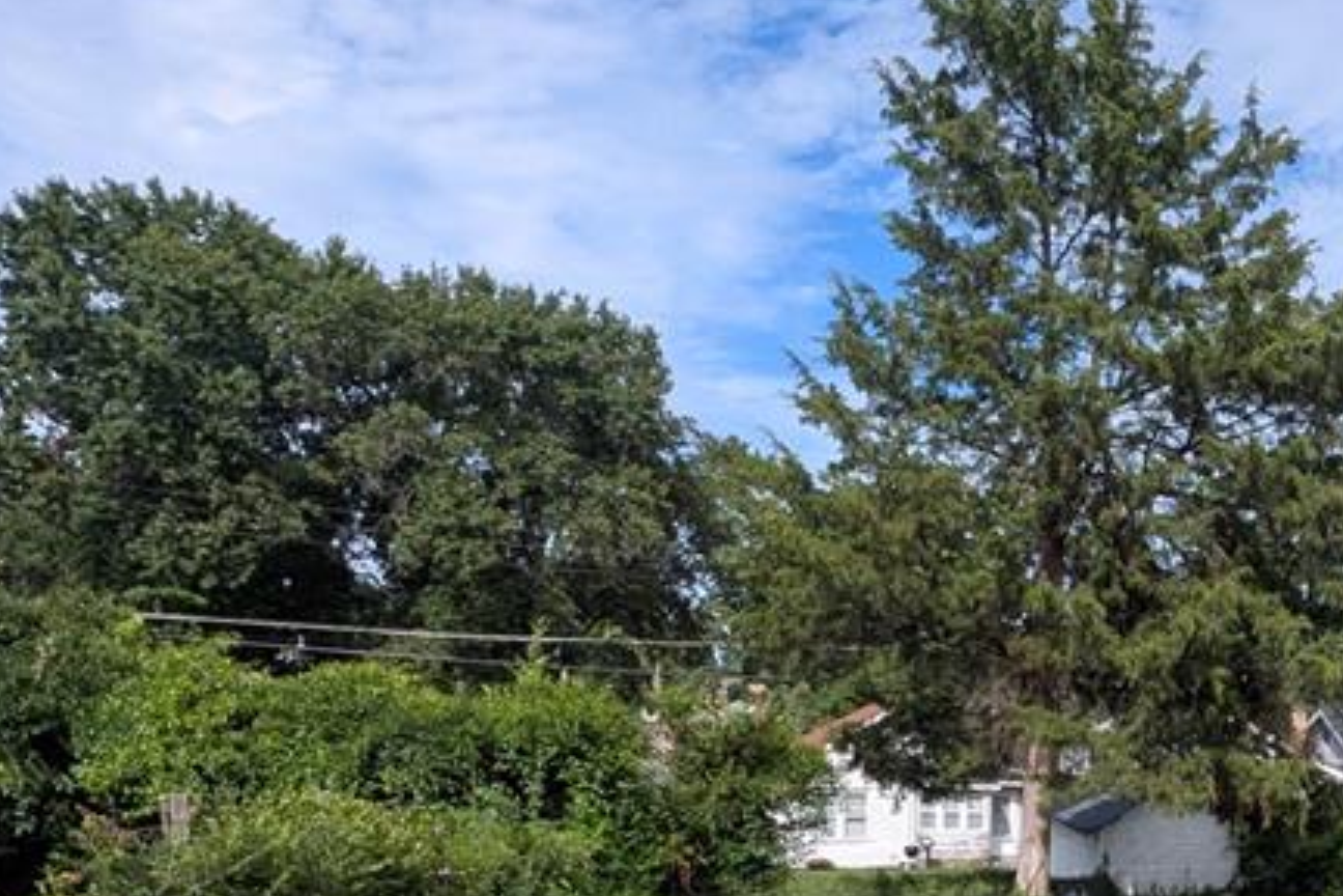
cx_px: 1119
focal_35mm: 32
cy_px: 834
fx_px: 1194
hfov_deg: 53.8
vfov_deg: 37.9
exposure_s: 1/1188
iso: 44
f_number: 2.2
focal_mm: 1.95
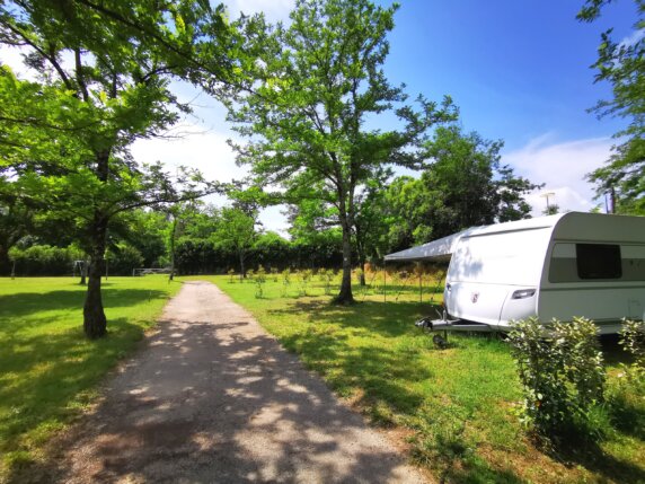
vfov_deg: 78.1
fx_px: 298
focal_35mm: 16
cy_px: 242
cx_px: 322
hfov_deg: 94.5
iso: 50
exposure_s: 1/1179
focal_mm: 2.35
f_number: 2.2
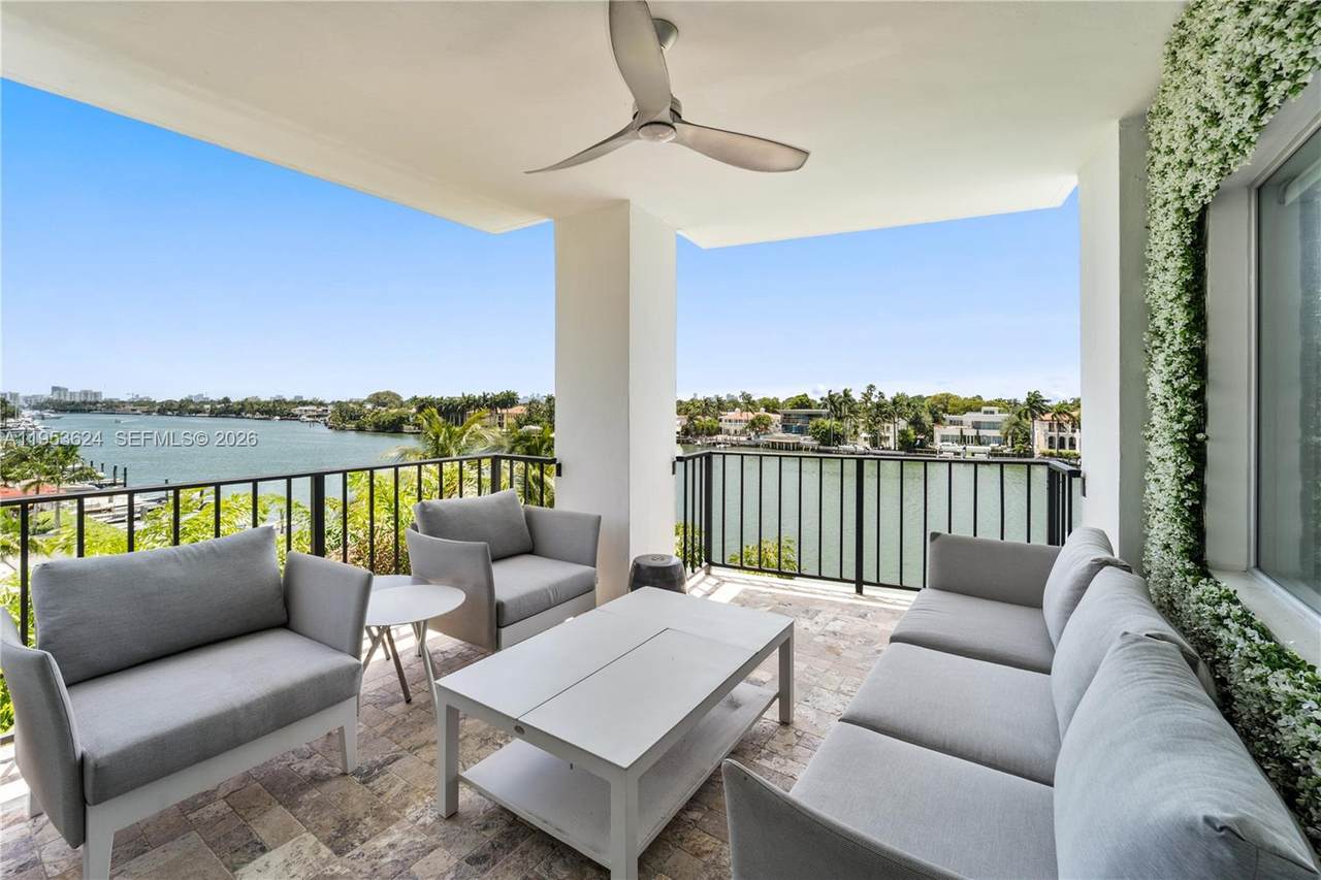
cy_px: 440
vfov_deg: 81.2
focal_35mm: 14
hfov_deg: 104.3
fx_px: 514
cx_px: 660
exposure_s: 1/40
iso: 250
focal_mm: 14
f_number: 11
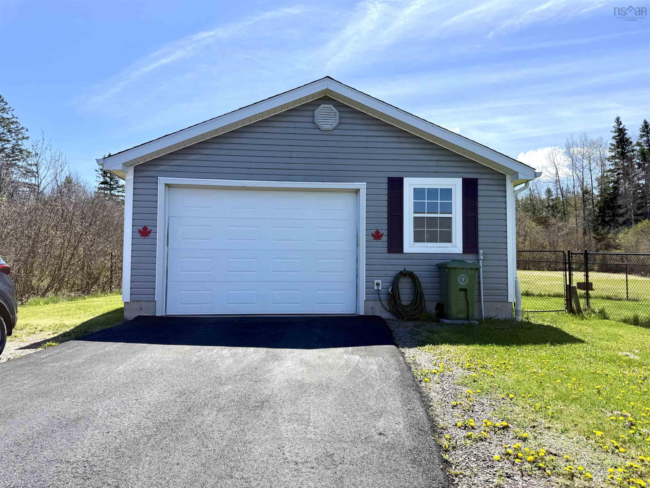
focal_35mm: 24
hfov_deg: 71.6
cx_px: 325
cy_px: 244
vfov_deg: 56.8
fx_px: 451
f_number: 1.78
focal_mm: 6.76
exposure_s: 1/3584
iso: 80
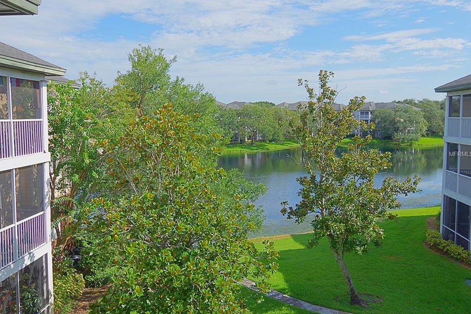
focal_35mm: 33
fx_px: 425
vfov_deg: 40.5
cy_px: 154
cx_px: 233
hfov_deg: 57.9
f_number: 7.1
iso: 200
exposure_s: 1/320
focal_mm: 21
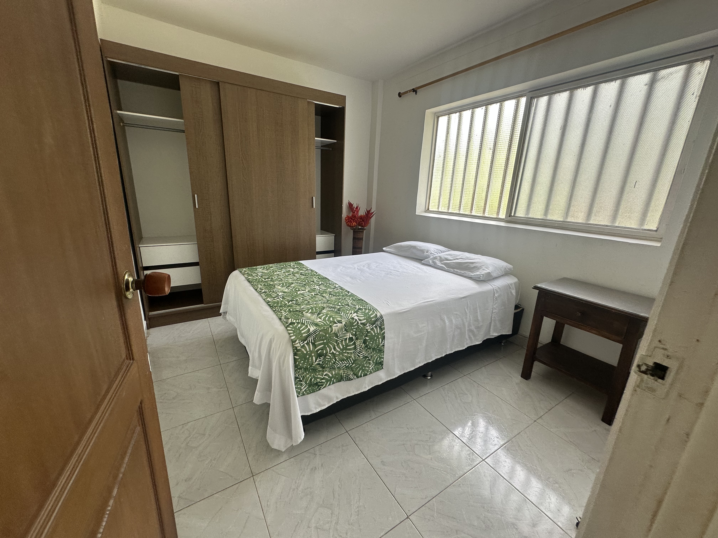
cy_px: 269
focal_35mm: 14
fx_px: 290
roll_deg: -2.8
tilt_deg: -10.9
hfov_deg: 102.1
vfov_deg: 85.7
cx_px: 359
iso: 80
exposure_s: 1/99
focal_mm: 2.22
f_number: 2.2
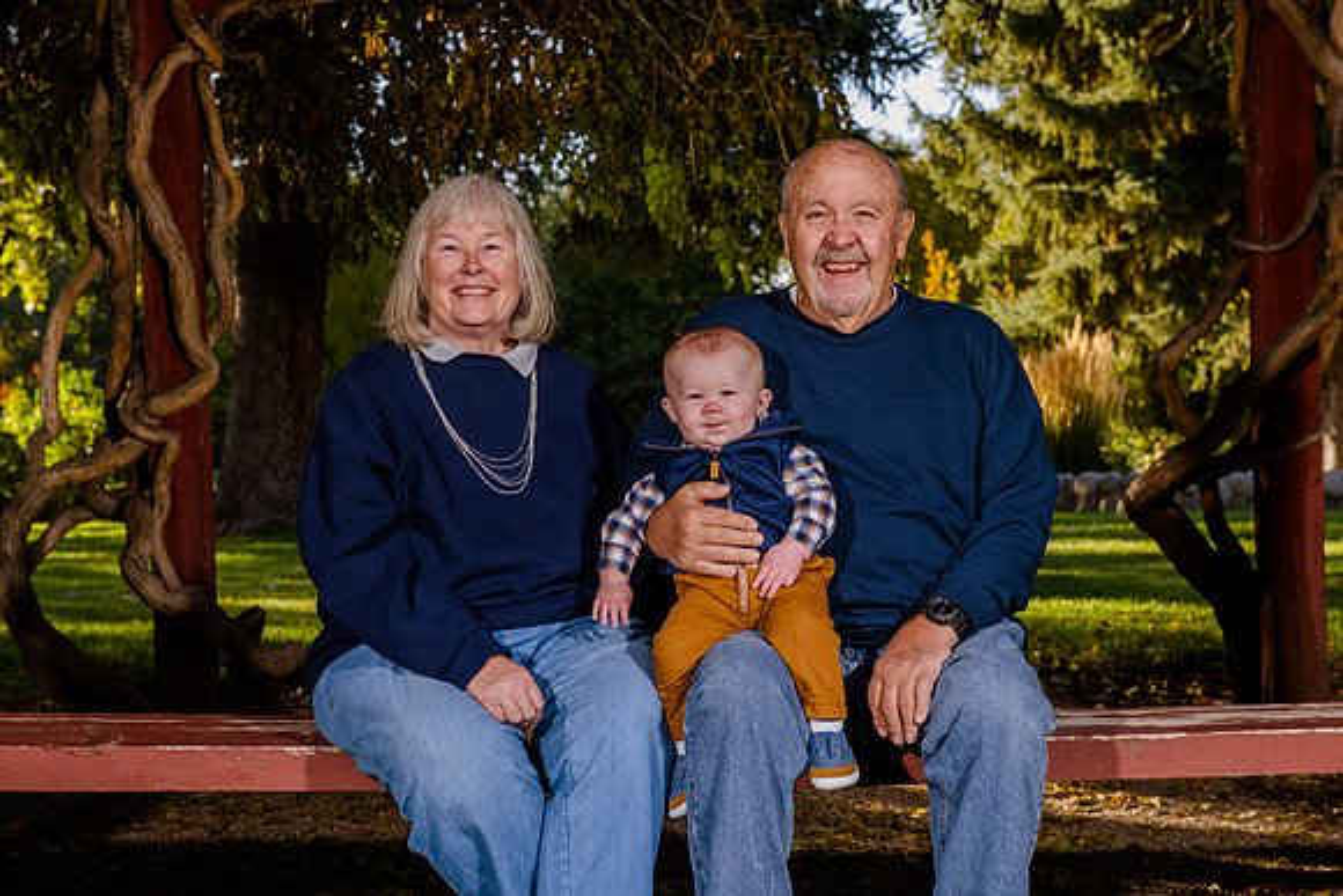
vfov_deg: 19.5
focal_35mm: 70
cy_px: 448
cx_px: 672
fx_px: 2612
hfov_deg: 28.8
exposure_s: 1/200
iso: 500
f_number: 8
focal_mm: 70
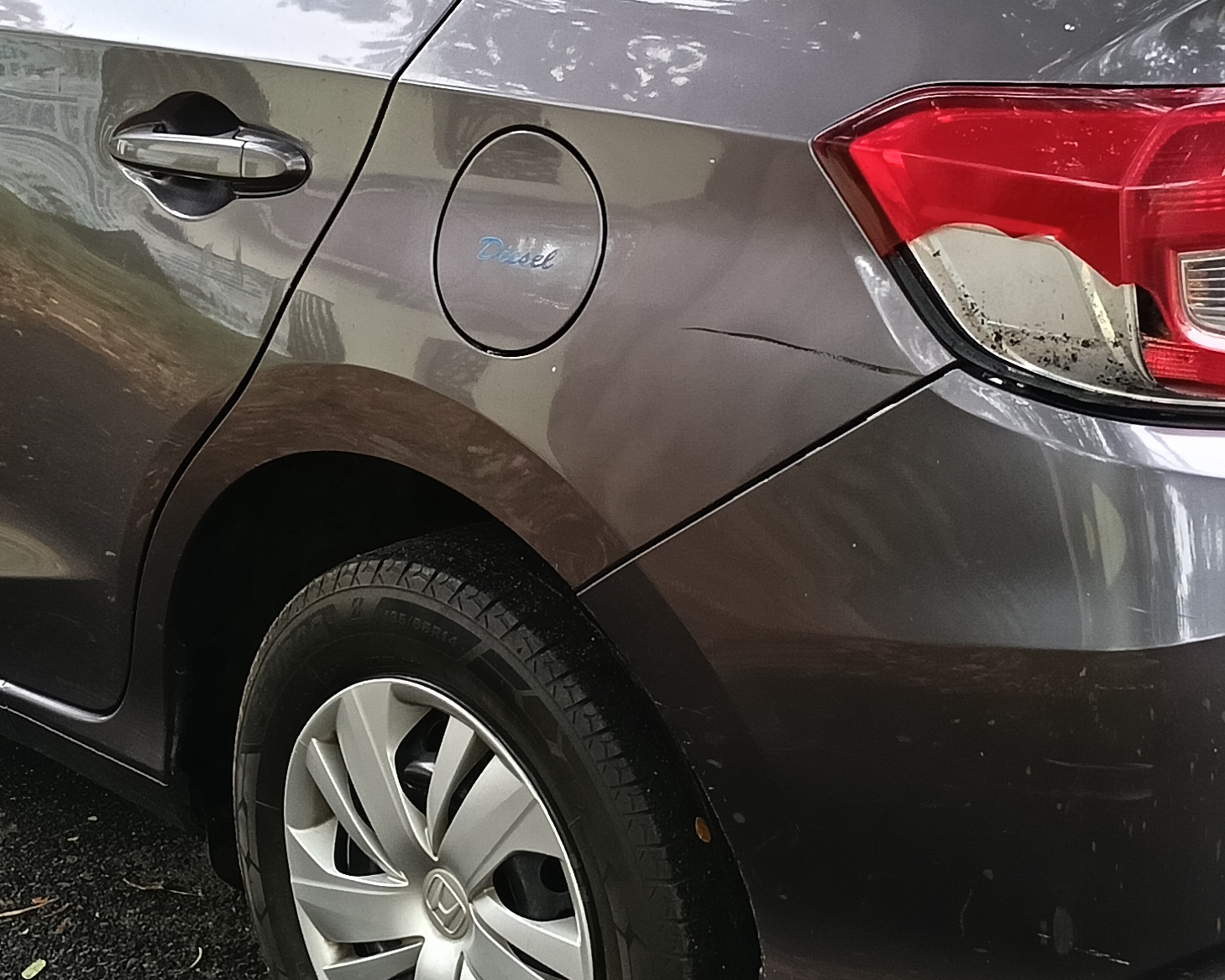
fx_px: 2683
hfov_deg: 25.7
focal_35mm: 74
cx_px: 640
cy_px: 358
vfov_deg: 20.7
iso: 125
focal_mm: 3.98
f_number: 1.8
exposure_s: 1/100
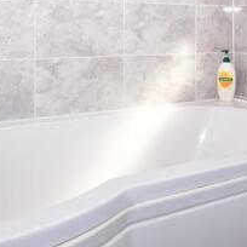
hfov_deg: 40.8
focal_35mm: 41
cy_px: 27
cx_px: 147
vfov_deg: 38.3
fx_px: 331
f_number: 16
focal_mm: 10
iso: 400
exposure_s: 1/200
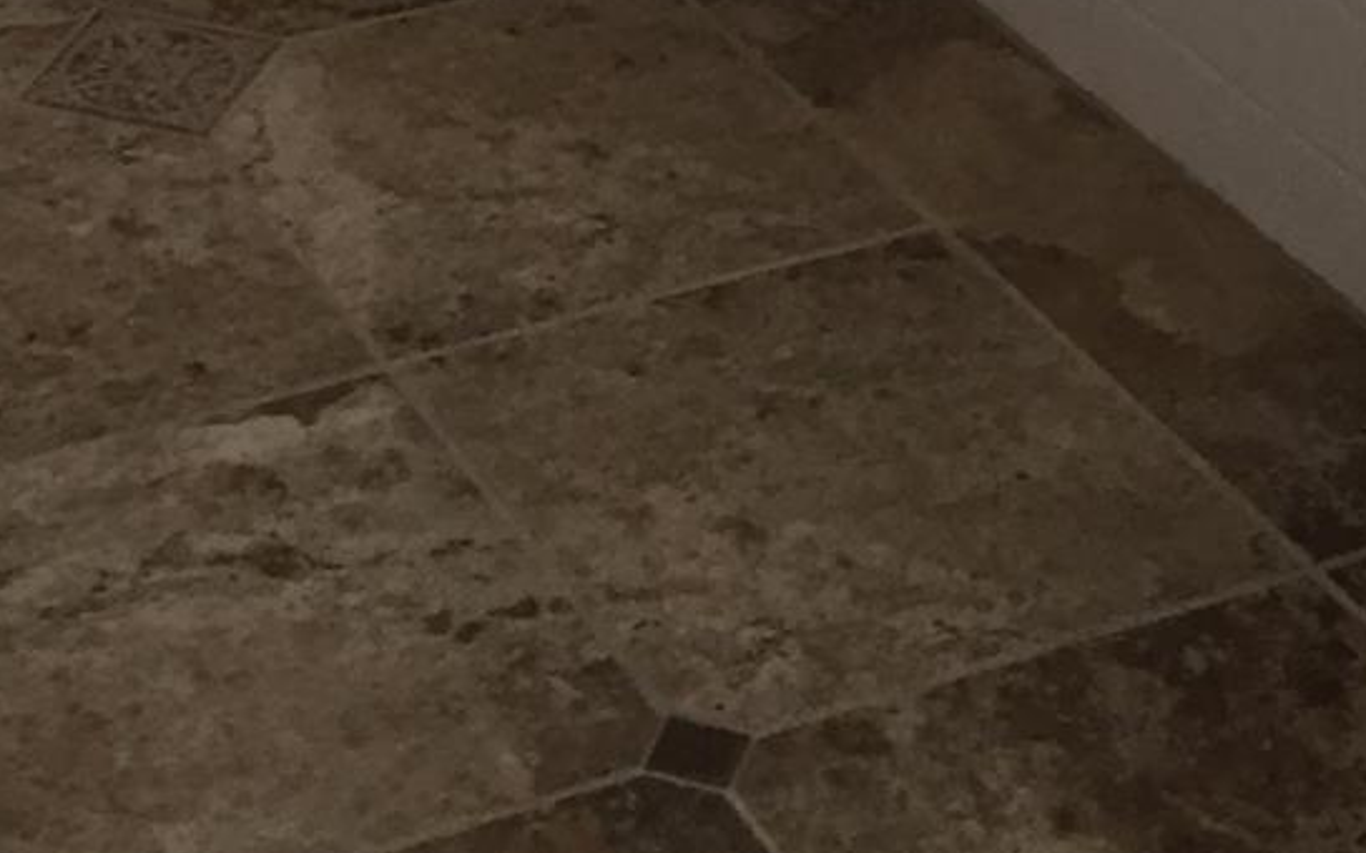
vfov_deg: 9.9
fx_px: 4207
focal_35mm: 113
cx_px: 208
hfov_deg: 18.2
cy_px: -1297
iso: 50
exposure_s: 1/30
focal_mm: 4.15
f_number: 2.2
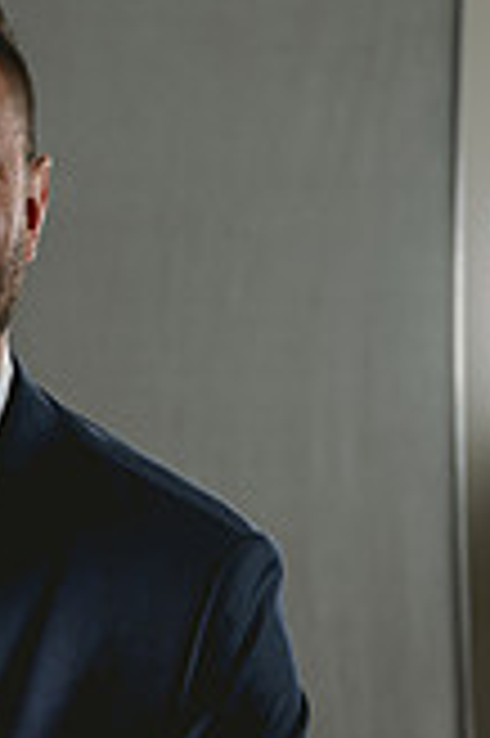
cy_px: 662
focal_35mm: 137
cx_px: -151
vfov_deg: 14.8
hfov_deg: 9.8
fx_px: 2803
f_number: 3.5
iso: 50
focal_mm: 50
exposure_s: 1/200
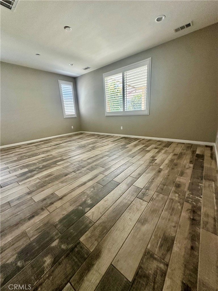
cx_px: 109
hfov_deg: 85.7
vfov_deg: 102.1
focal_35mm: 14
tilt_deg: -16.8
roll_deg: +1.8
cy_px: 146
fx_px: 118
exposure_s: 1/120
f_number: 2.2
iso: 320
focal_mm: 2.22
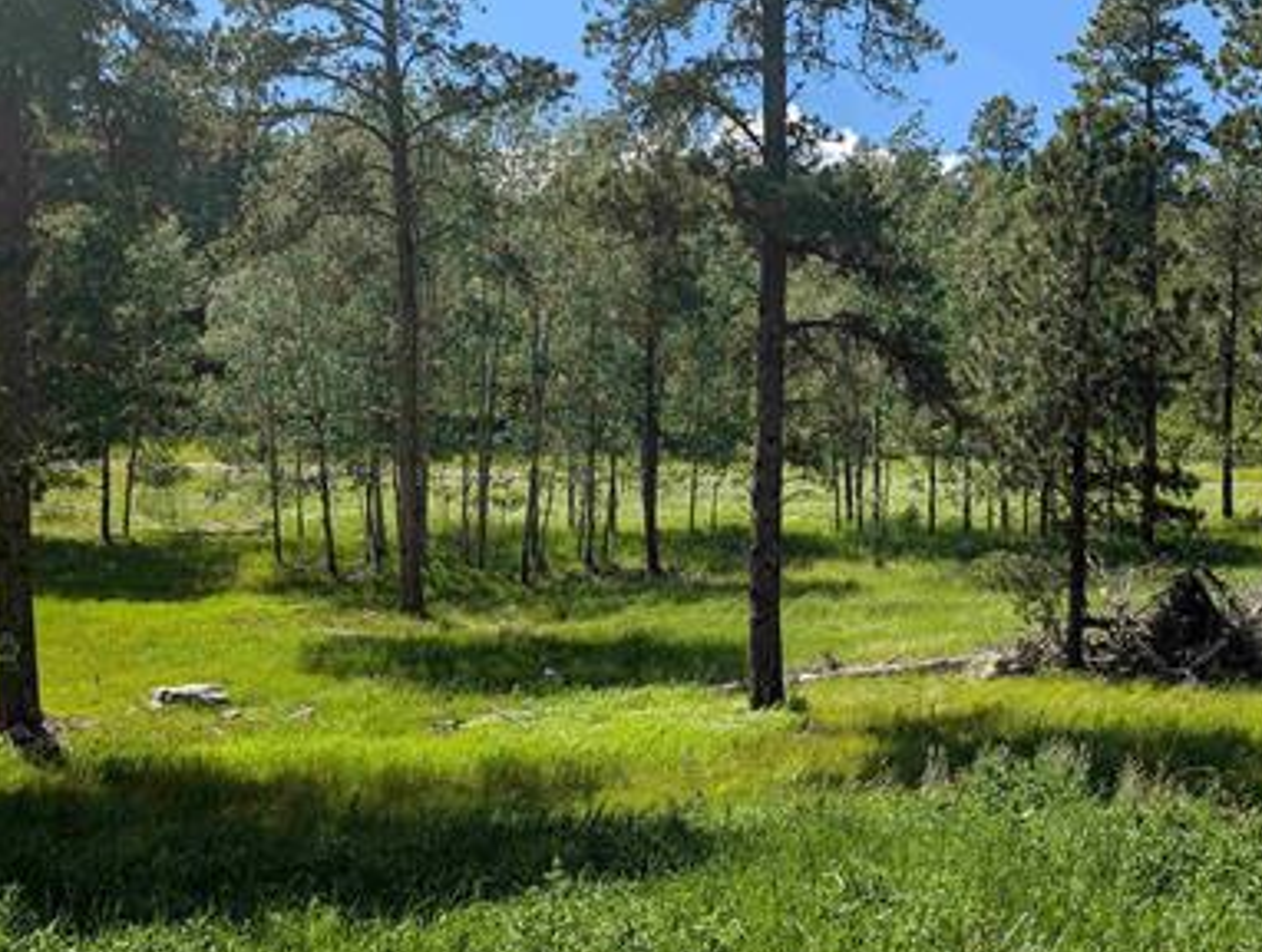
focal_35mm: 40
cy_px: 466
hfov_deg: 46.6
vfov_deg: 36.1
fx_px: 1461
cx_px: 728
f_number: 1.68
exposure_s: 1/849
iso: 19
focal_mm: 6.9
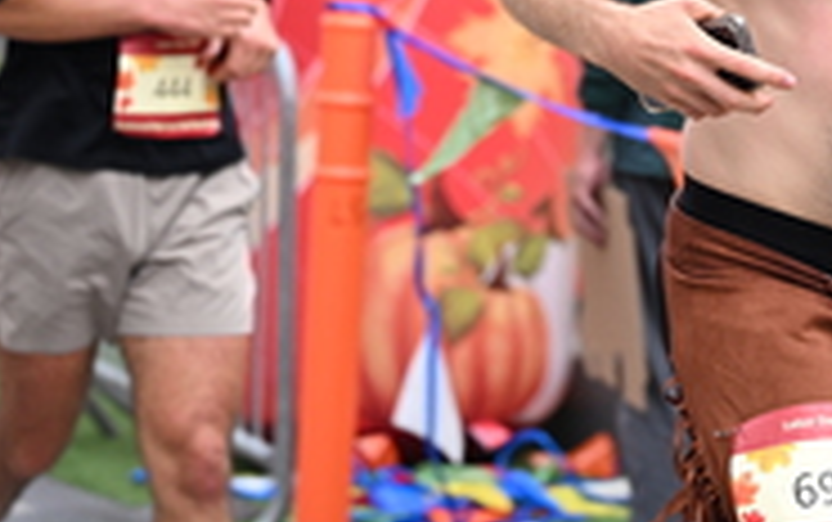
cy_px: -142
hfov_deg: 9.9
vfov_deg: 6.2
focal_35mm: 212
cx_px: 607
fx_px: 4811
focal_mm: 70
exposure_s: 1/1600
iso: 640
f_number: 2.8
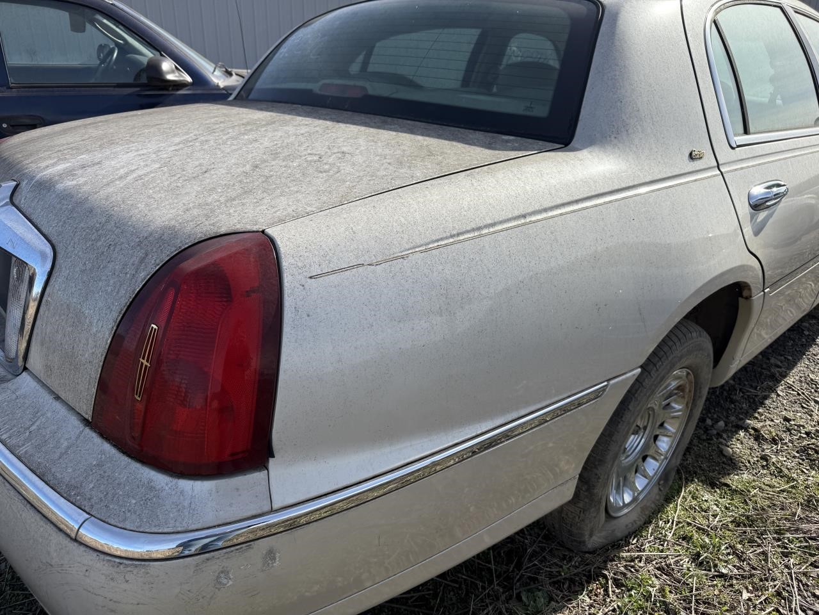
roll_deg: -1.9
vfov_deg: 56.8
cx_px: 410
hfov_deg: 71.6
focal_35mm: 24
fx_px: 568
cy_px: 308
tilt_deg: -21.4
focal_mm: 6.76
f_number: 1.78
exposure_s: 1/3584
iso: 80
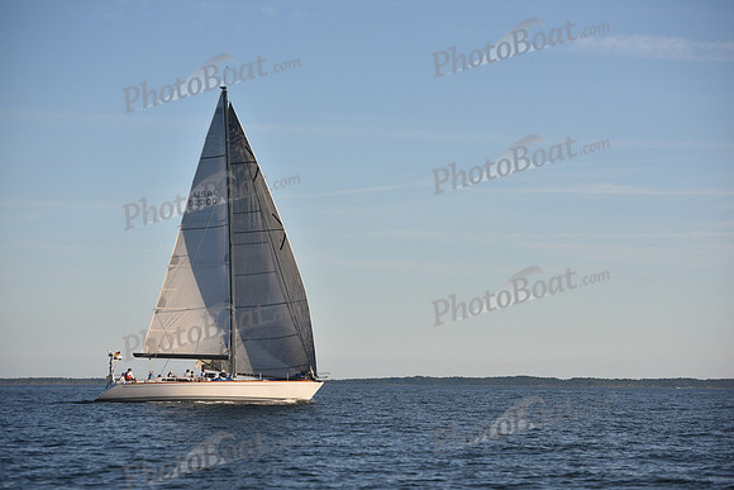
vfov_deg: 13.0
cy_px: 245
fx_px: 2141
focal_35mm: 105
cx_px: 367
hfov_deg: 19.5
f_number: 4
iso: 250
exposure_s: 1/1250
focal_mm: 105
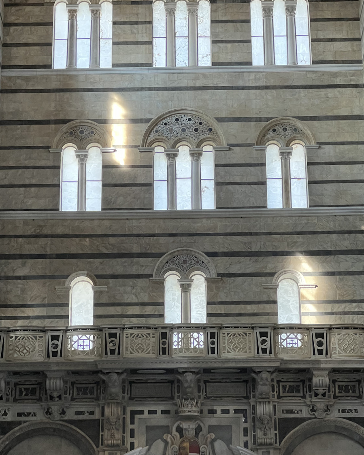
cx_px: 191
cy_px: 148
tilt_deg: +22.4
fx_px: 1441
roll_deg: +0.7
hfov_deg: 14.4
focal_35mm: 107
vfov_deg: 17.9
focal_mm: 9
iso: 320
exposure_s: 1/81
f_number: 2.8
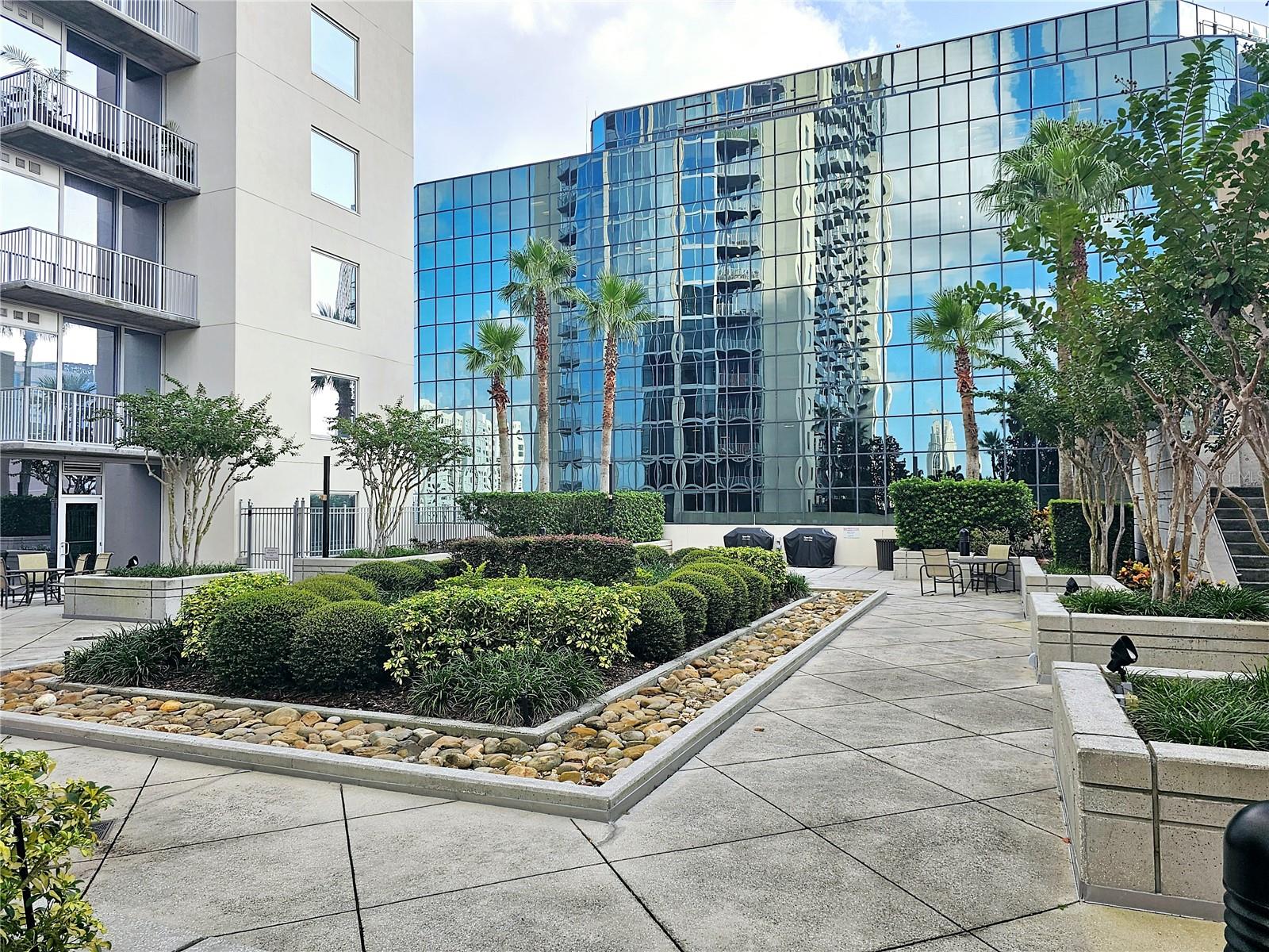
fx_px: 843
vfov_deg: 58.9
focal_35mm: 23
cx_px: 634
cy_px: 476
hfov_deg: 73.9
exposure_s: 1/400
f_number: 1.7
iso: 20
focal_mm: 6.3
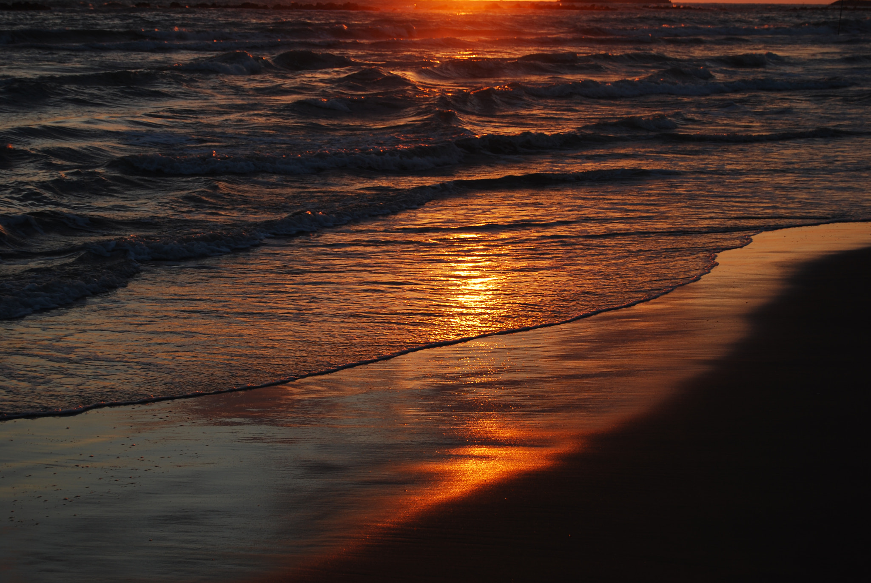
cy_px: 292
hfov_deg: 24.6
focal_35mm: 82
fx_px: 1998
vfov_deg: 16.6
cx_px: 436
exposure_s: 1/125
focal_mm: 55
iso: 100
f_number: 5.6
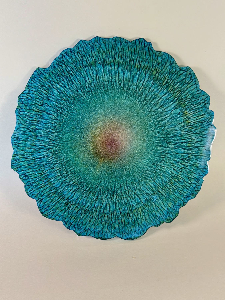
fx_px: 416
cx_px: 112
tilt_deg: -43.5
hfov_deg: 30.3
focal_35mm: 48
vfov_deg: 39.7
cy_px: 150
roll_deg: -1.9
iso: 100
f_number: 1.78
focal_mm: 6.76
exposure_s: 1/242
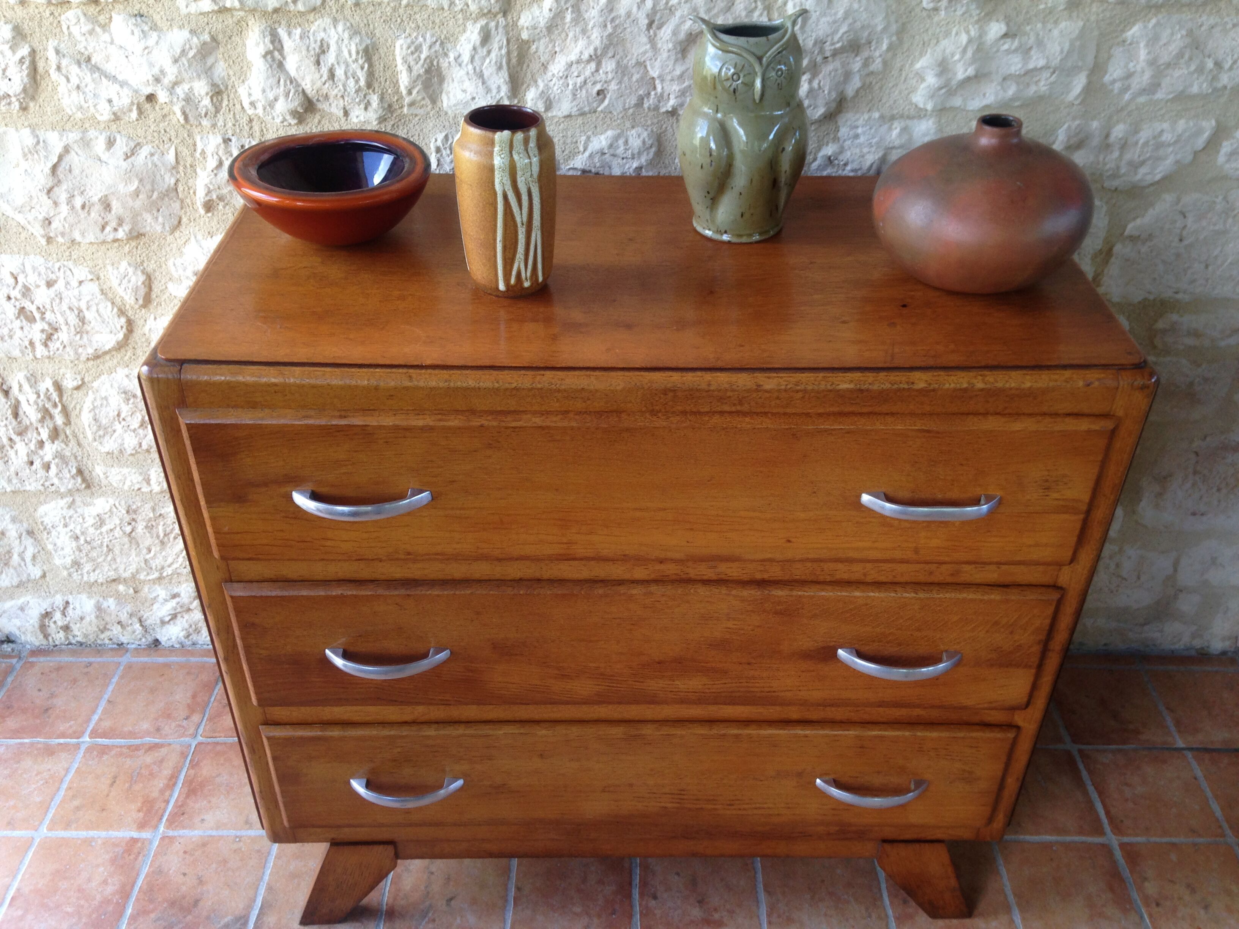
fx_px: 1181
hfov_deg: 55.4
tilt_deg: -36.0
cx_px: 620
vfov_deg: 42.9
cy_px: 464
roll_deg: +2.2
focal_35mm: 33
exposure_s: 1/60
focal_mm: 4.12
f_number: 2.4
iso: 64
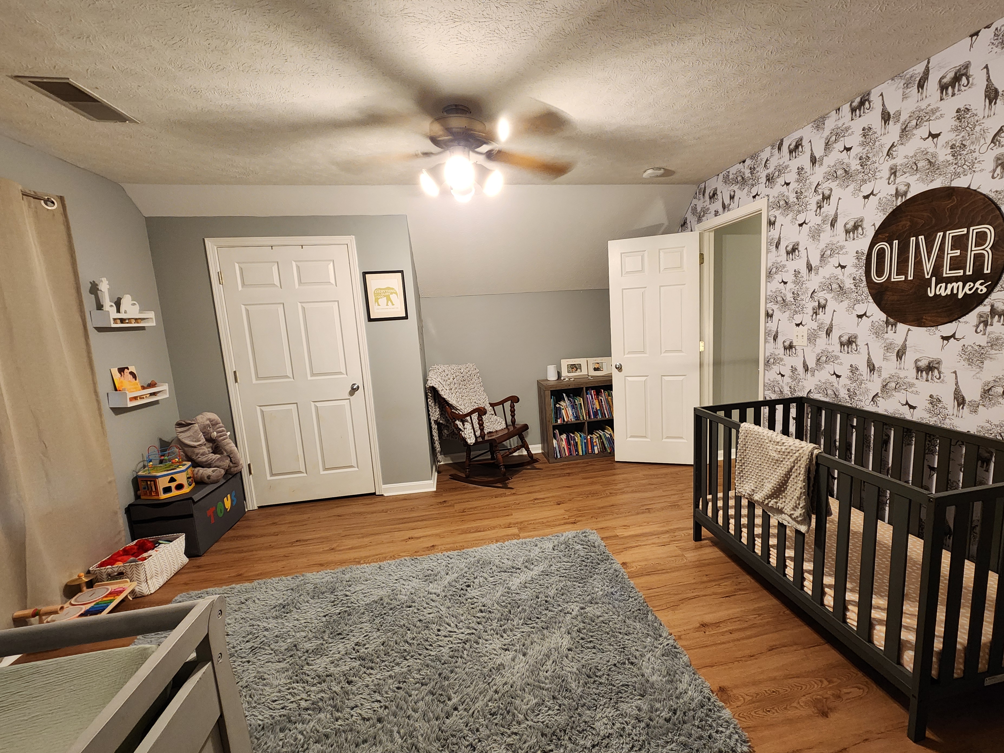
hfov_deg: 101.9
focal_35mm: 14
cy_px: 387
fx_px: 406
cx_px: 537
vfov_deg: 85.7
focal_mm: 2.2
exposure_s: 1/40
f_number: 2.2
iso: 320
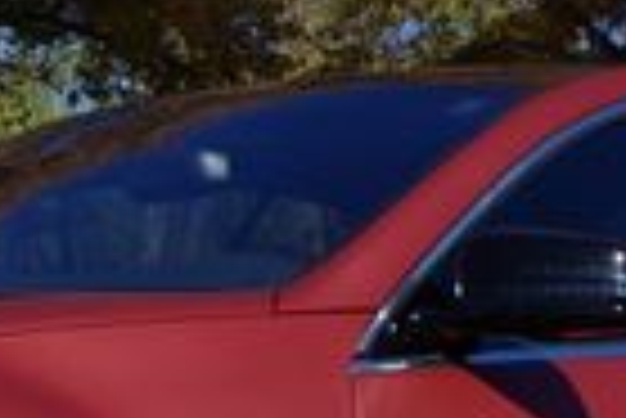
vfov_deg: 7.6
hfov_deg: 11.4
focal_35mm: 179
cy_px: 479
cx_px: 41
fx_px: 3116
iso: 200
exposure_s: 1/500
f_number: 9
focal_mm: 26.25
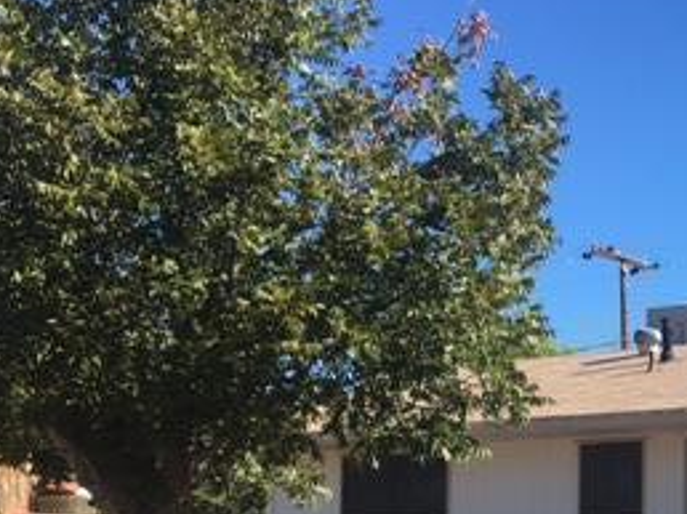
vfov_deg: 19.7
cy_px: 525
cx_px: 833
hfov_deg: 24.4
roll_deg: -0.1
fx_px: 1428
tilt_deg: +1.8
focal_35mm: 72
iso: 25
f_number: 2.2
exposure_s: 1/938
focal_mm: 4.15
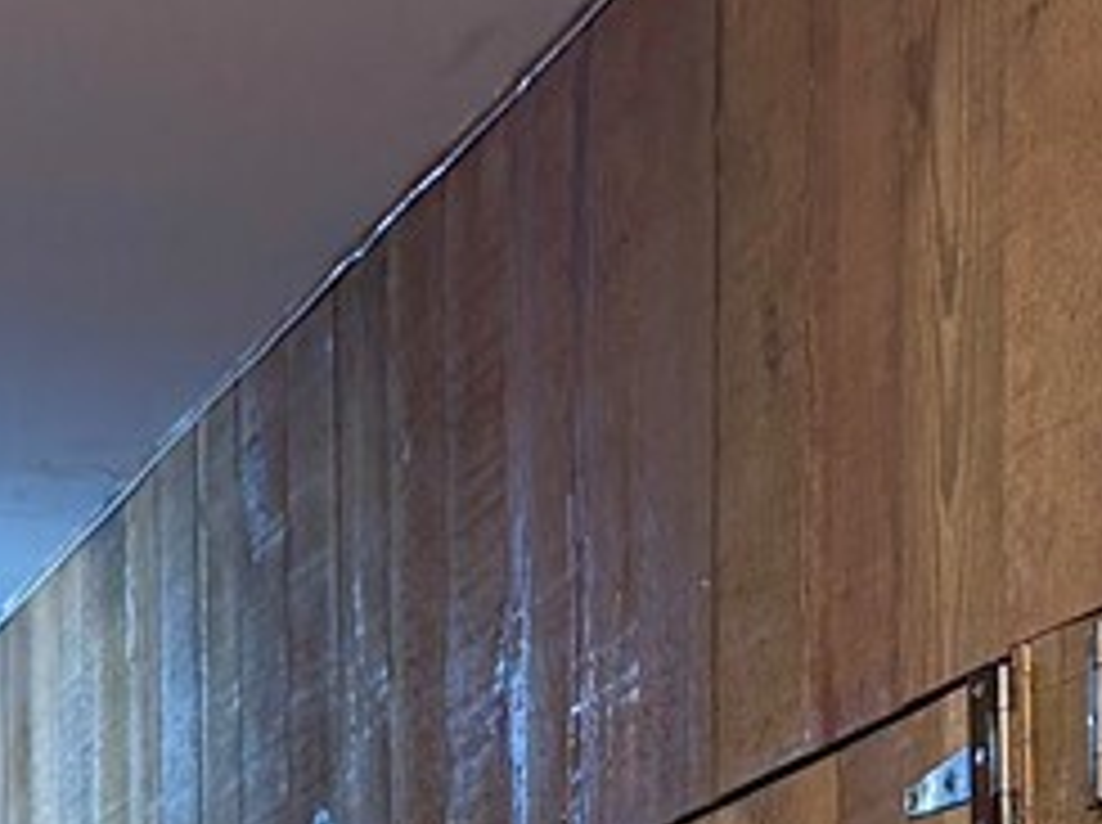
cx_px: -45
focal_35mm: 157
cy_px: 1540
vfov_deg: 9.0
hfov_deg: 12.4
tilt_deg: +0.3
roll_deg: +0.4
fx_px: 4991
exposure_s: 1/60
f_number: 1.78
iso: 125
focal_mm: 6.76
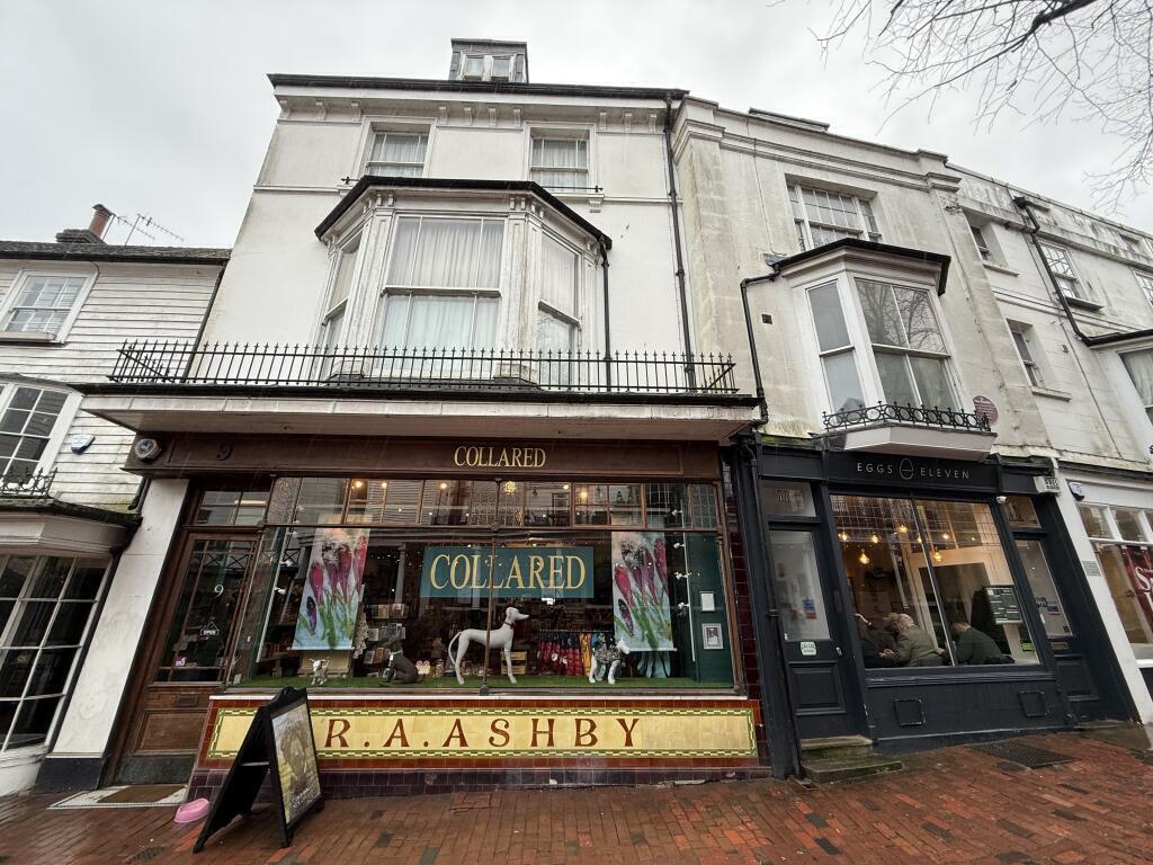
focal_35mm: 14
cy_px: 432
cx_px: 576
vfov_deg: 85.7
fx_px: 466
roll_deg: -0.5
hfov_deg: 102.1
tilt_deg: +20.9
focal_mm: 2.22
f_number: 2.2
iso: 64
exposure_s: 1/99
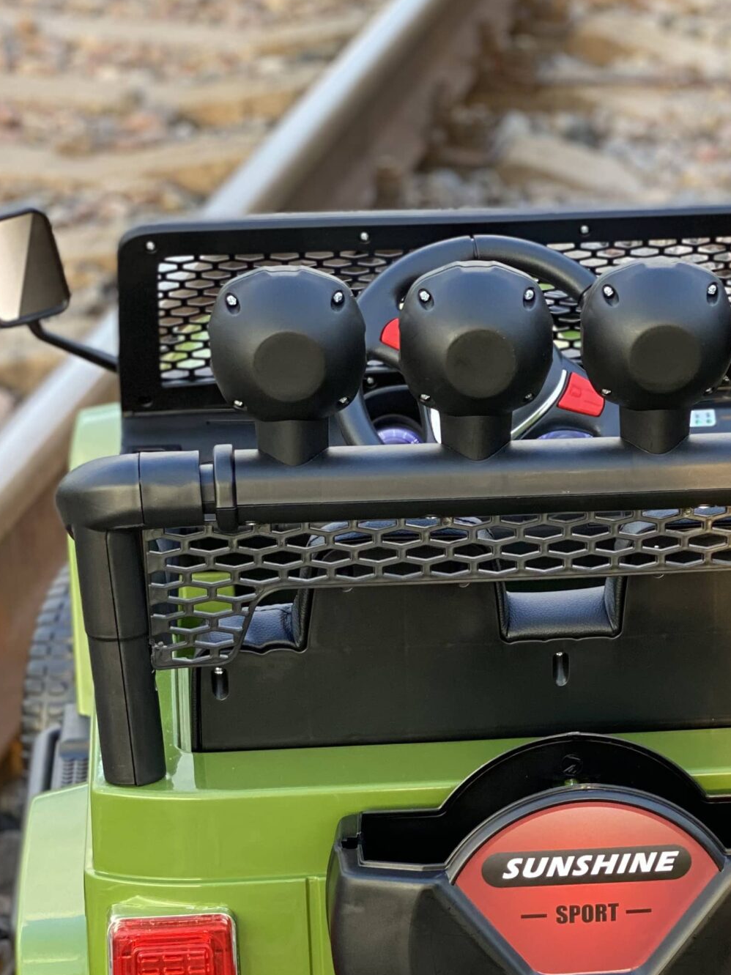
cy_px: 839
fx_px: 2816
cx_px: 624
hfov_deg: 14.7
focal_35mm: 100
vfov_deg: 19.4
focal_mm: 6
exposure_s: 1/122
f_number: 2
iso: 80
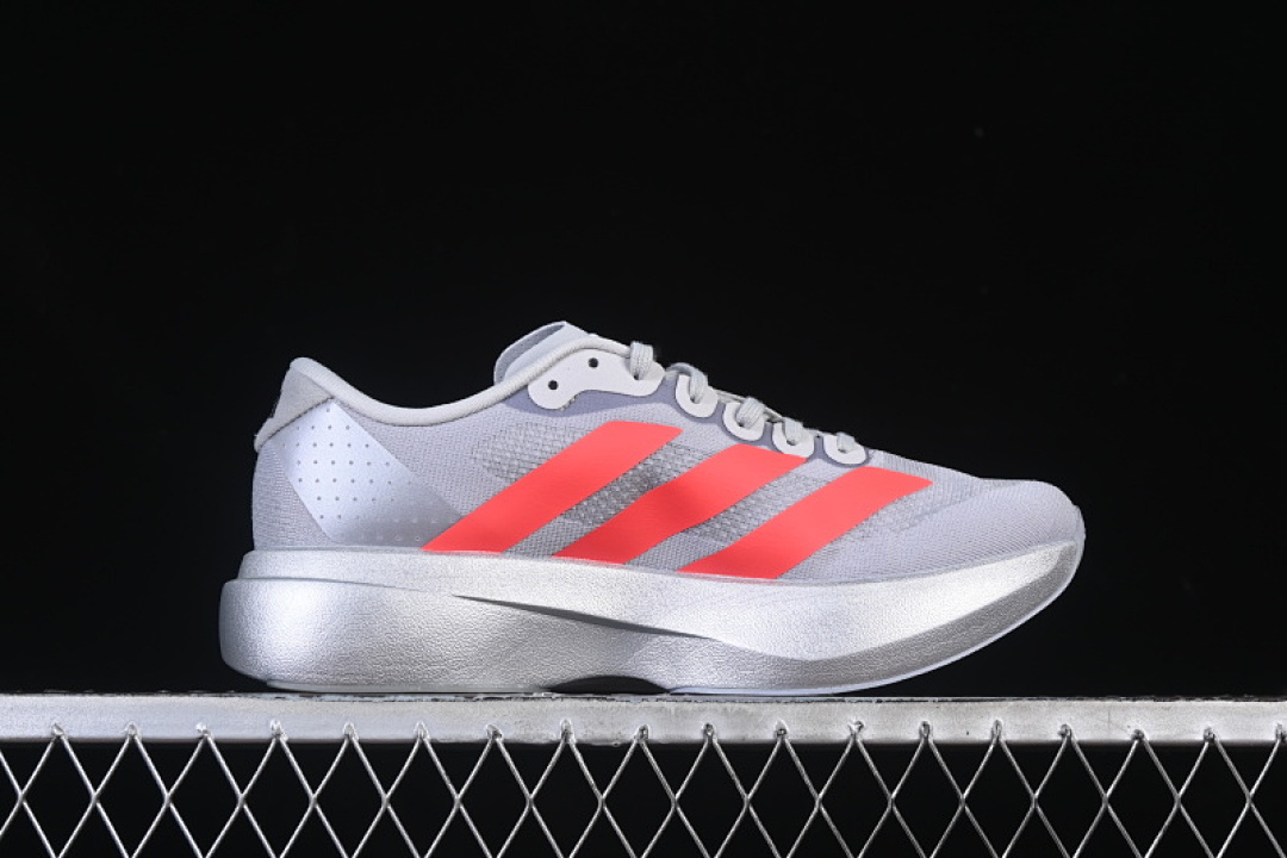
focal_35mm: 75
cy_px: 429
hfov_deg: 27.0
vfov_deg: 18.2
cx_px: 644
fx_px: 2681
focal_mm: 50
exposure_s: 1/60
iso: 160
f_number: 8
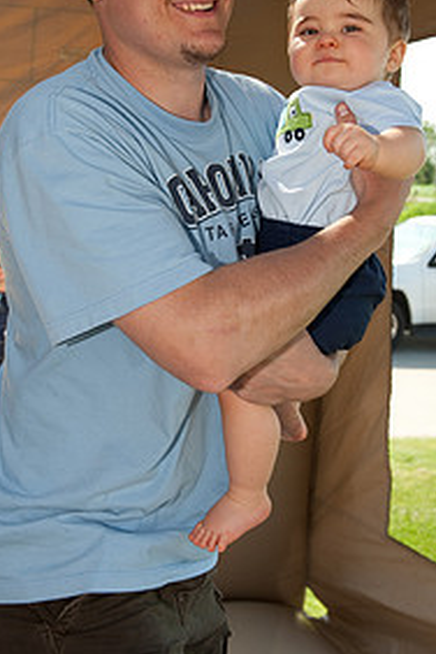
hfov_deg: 26.5
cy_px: 232
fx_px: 926
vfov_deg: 38.5
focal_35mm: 51
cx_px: 189
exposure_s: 1/800
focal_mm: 32
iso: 400
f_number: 4.5
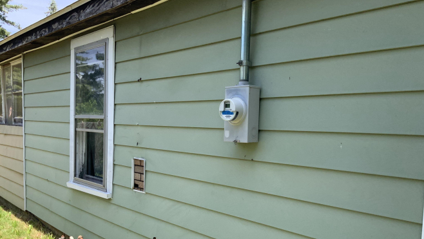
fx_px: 360
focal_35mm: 32
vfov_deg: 36.3
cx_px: 210
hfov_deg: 61.0
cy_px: 156
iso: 16
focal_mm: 3
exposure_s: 1/454
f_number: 1.8
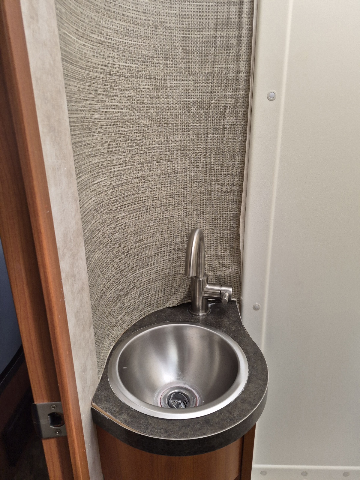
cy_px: 240
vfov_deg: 73.9
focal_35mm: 23
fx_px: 319
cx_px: 180
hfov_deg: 58.9
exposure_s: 1/182
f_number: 1.8
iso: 80
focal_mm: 5.4
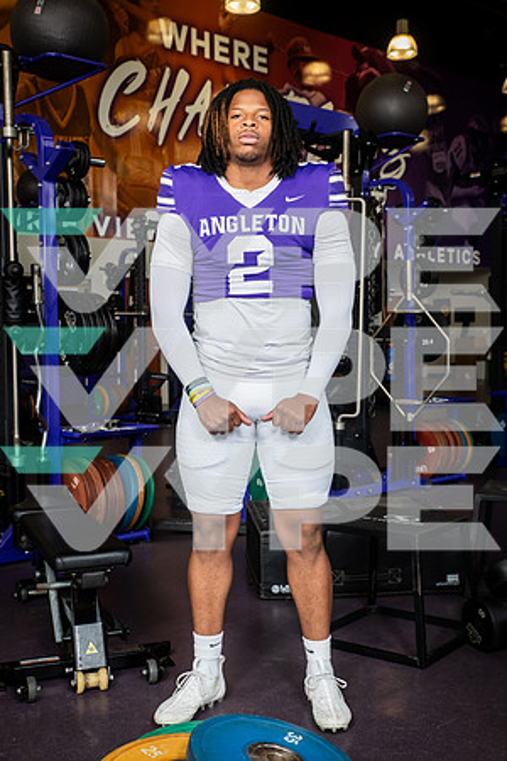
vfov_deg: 42.7
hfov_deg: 29.2
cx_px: 254
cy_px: 380
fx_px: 972
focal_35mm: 46
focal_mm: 46
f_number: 7.1
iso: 800
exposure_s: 1/250
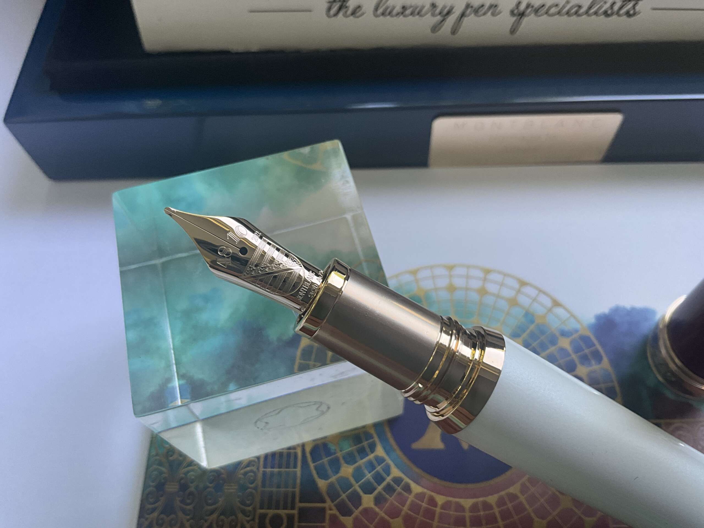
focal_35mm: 29
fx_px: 590
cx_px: 352
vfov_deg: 48.2
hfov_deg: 61.7
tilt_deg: -62.5
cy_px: 264
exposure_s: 1/122
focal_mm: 3
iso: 64
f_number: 1.8
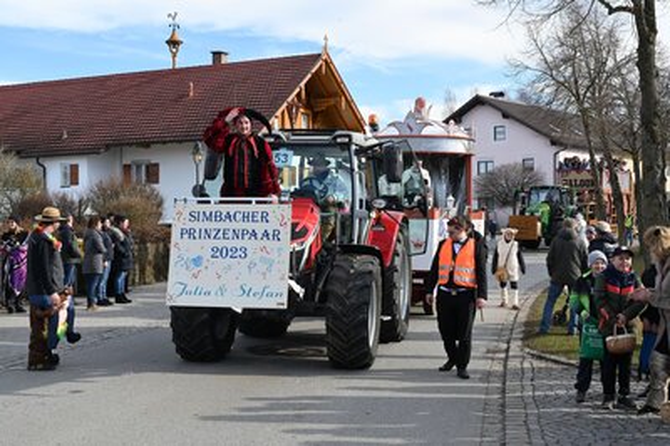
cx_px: 335
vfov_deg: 27.5
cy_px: 223
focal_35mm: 49
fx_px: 911
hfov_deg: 40.4
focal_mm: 49
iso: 1000
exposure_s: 1/500
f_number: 13
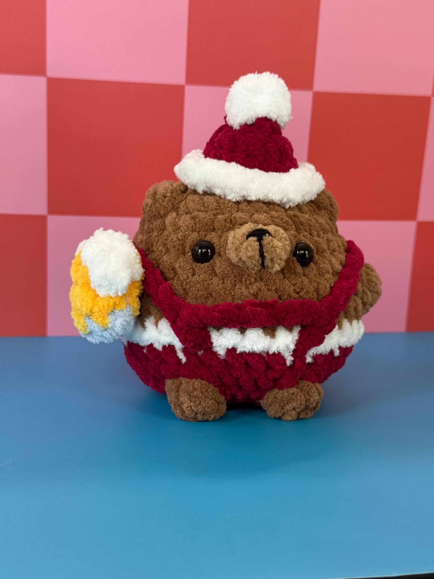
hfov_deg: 30.3
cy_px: 290
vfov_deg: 39.7
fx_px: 802
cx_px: 217
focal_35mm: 48
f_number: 1.78
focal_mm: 6.76
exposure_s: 1/60
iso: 200
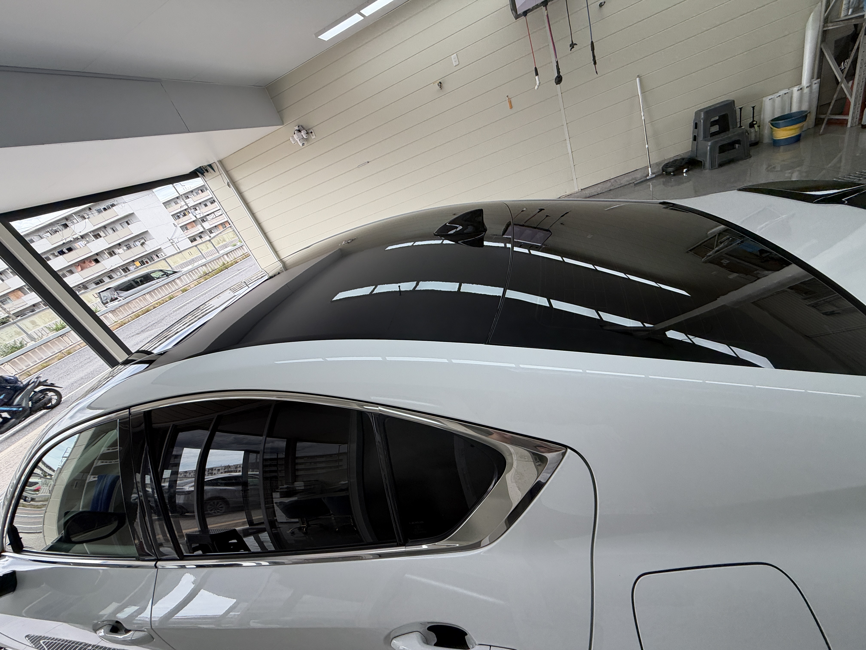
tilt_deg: -26.2
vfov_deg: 85.7
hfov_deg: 102.1
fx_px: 350
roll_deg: +24.5
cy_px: 325
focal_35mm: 14
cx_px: 433
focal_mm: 2.22
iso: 40
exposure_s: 1/222
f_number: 2.2
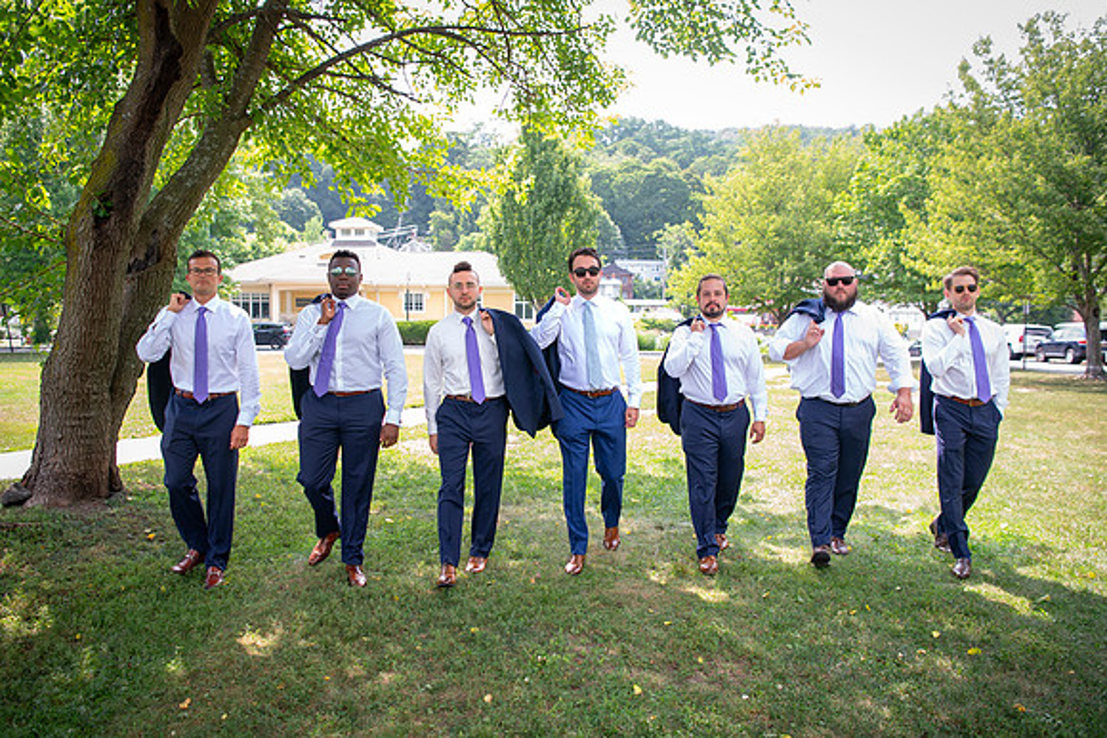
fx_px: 876
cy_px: 368
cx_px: 543
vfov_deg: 45.7
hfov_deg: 64.6
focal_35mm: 28
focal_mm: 26
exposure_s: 1/125
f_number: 2.8
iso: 64
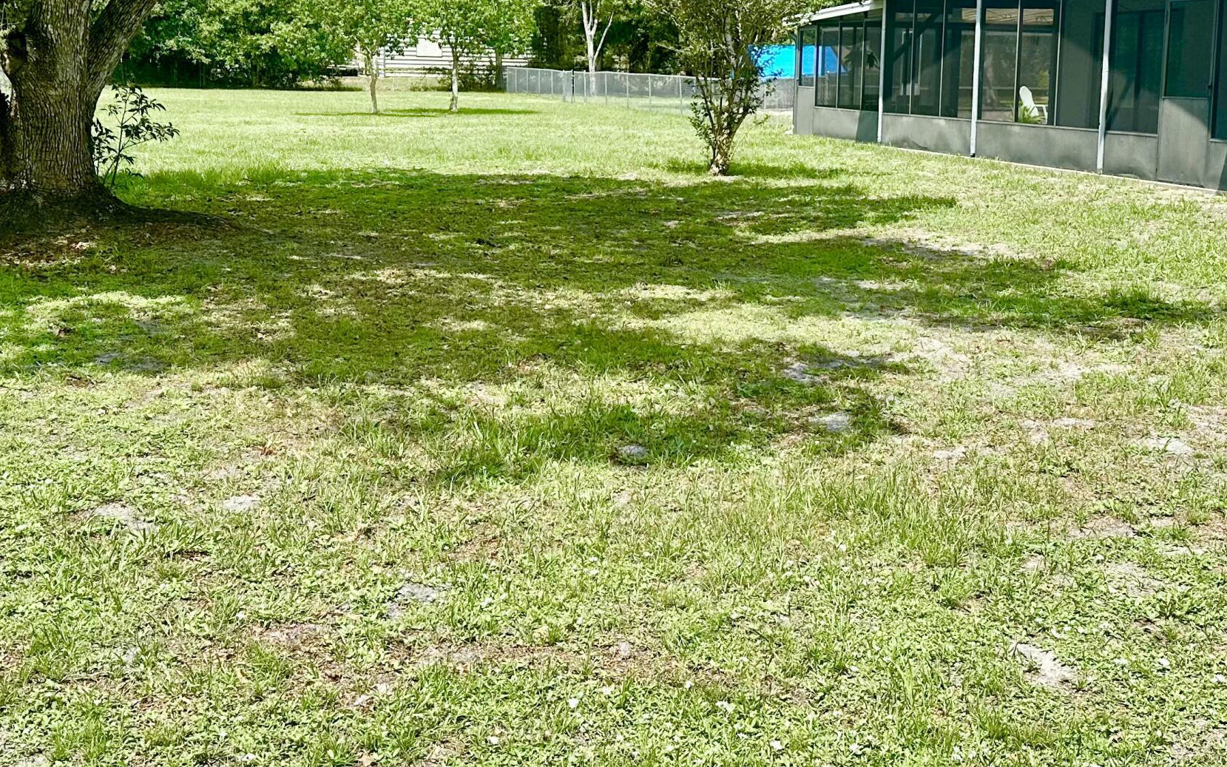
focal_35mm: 46
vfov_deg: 27.8
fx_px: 1538
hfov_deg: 43.5
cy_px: 245
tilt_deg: -6.0
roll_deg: -1.1
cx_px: 632
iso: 80
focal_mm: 6.86
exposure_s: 1/3247
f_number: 1.78
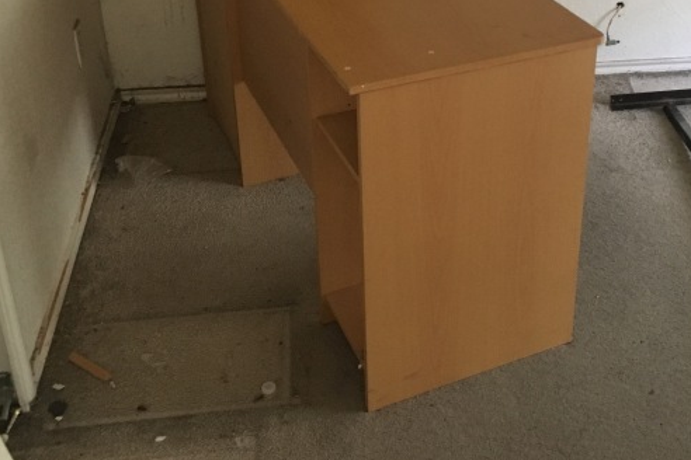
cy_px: 60
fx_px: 940
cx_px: 480
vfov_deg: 26.7
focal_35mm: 49
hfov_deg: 39.7
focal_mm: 4.15
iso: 200
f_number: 2.2
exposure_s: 1/15
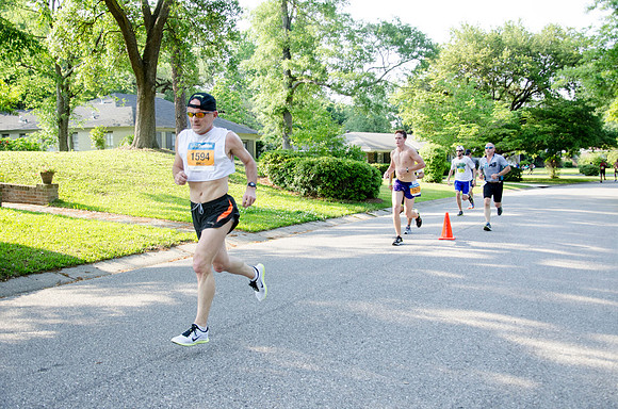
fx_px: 642
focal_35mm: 38
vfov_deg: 35.3
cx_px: 309
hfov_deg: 51.4
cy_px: 204
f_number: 5
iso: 800
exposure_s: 1/640
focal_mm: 25
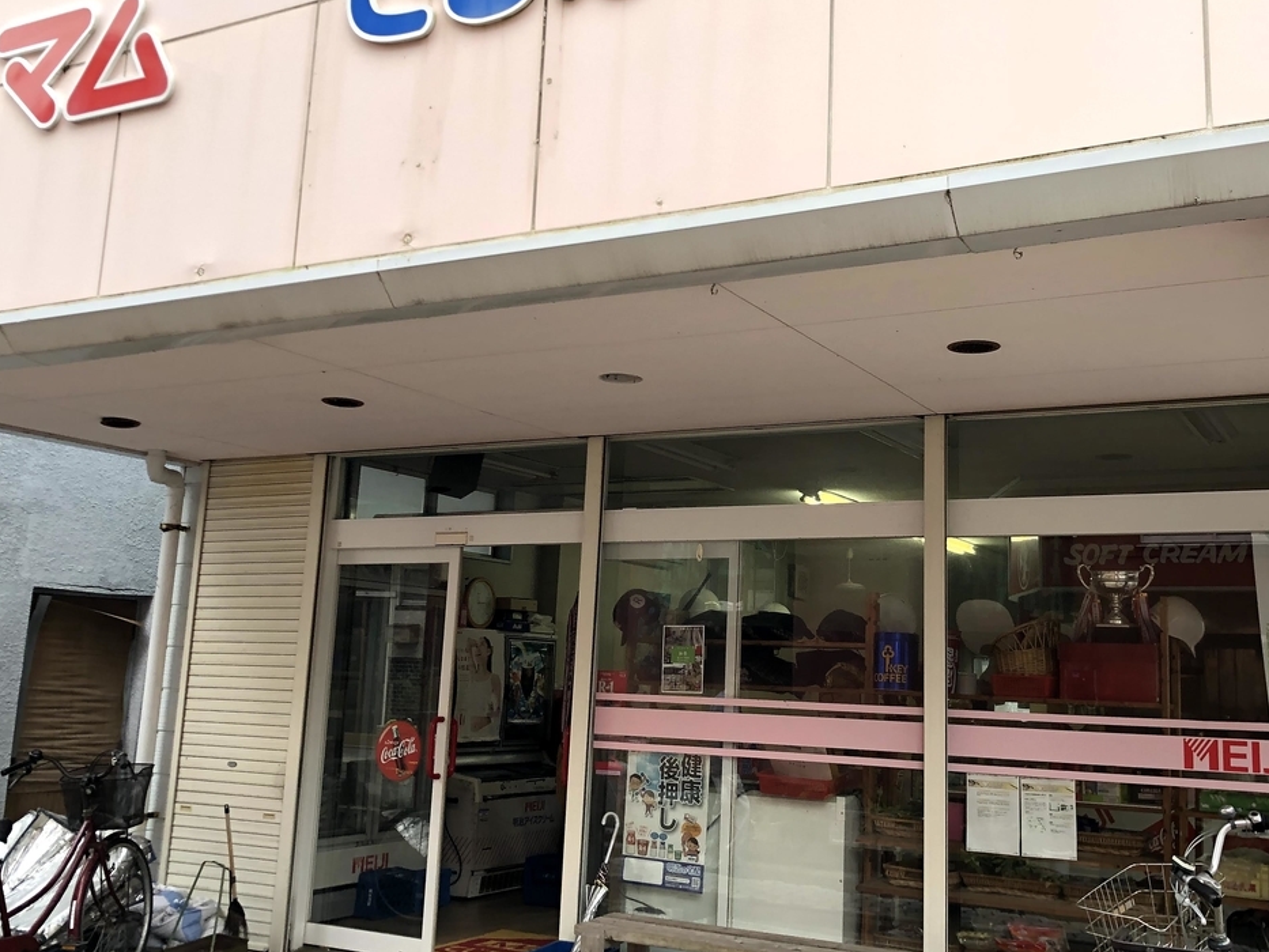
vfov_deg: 39.6
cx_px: 717
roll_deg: -3.0
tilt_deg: +10.7
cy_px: 446
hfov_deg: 51.2
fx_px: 1320
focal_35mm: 36
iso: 32
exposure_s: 1/120
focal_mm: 4
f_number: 1.8
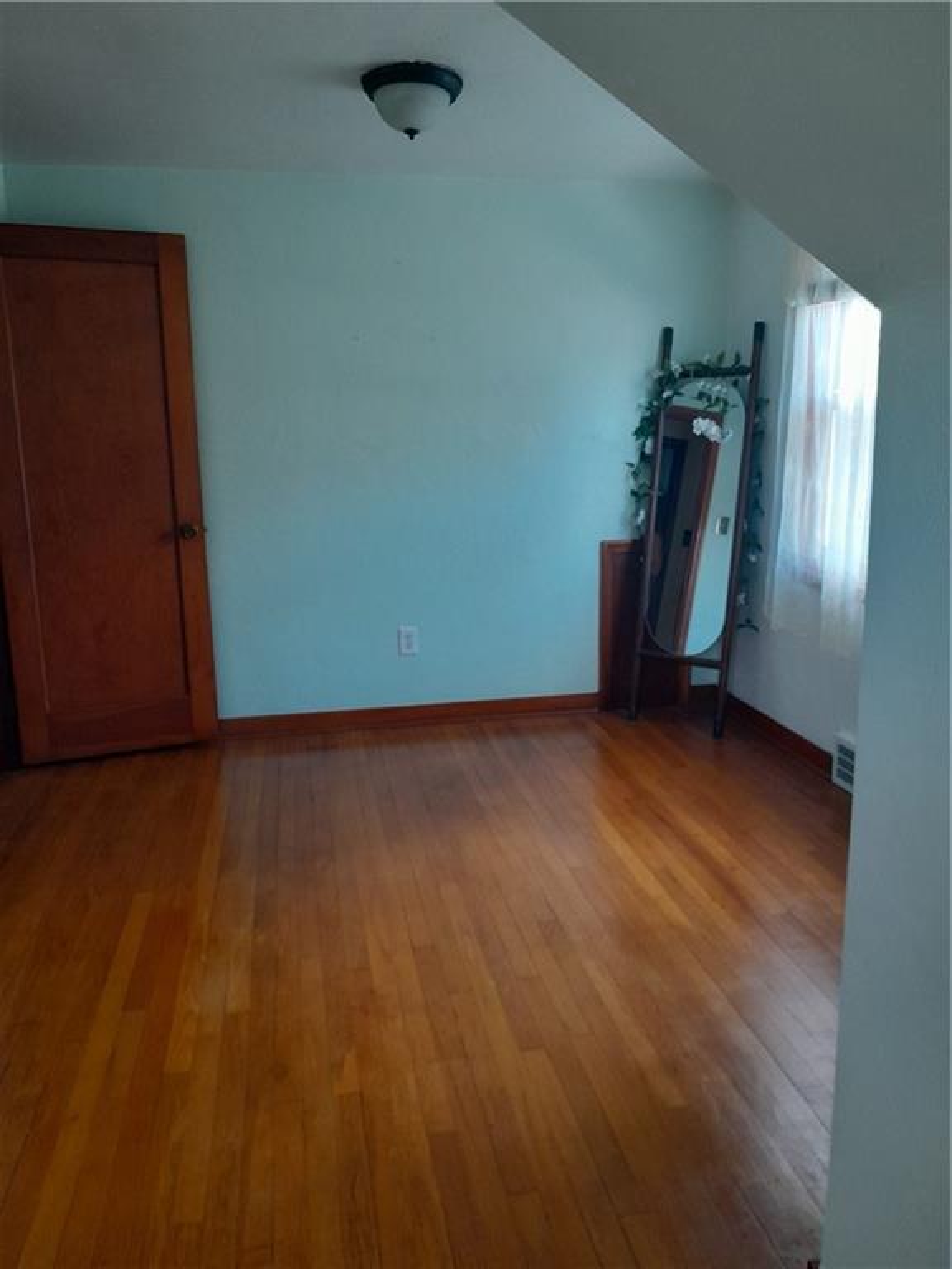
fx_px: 990
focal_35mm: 27
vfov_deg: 65.3
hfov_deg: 51.4
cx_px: 476
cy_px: 634
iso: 320
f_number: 1.8
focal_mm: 4
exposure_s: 1/60
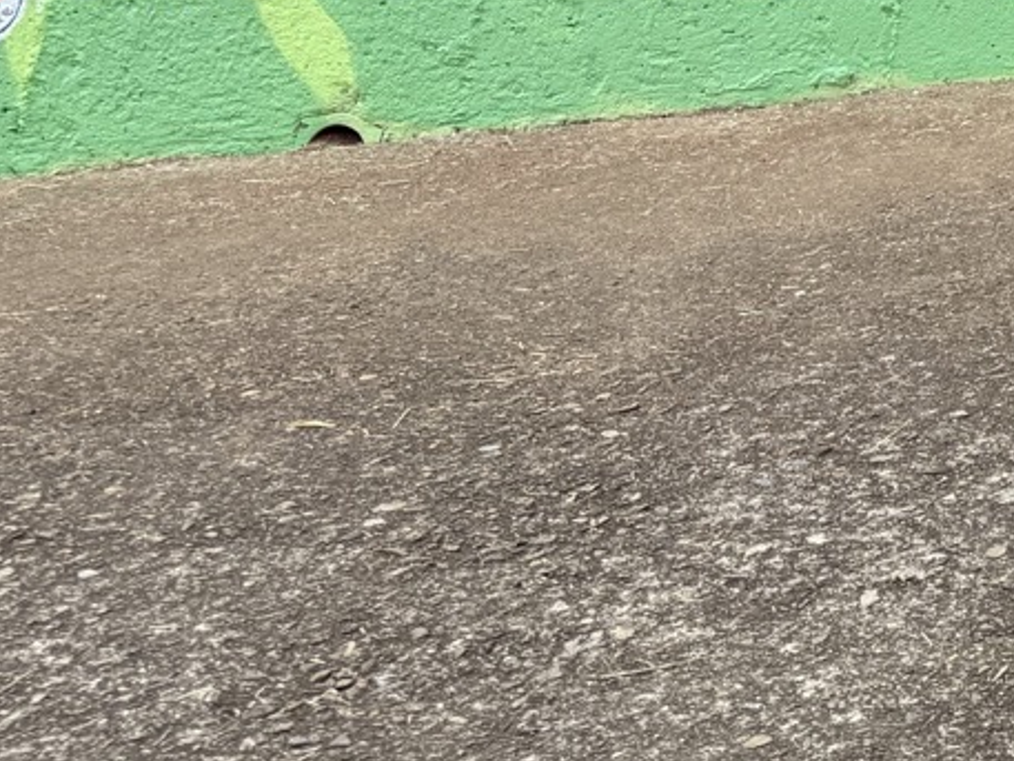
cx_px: 1695
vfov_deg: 16.6
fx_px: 2461
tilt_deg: -6.3
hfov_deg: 19.1
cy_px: -215
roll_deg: -3.4
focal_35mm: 84
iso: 80
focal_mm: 6.76
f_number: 1.78
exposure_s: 1/2445
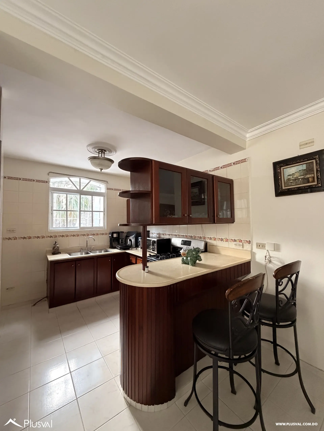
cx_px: 162
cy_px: 216
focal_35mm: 14
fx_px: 175
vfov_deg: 102.1
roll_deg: +0.5
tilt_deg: +2.2
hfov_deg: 85.7
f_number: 2.2
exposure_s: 1/60
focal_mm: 2.22
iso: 800
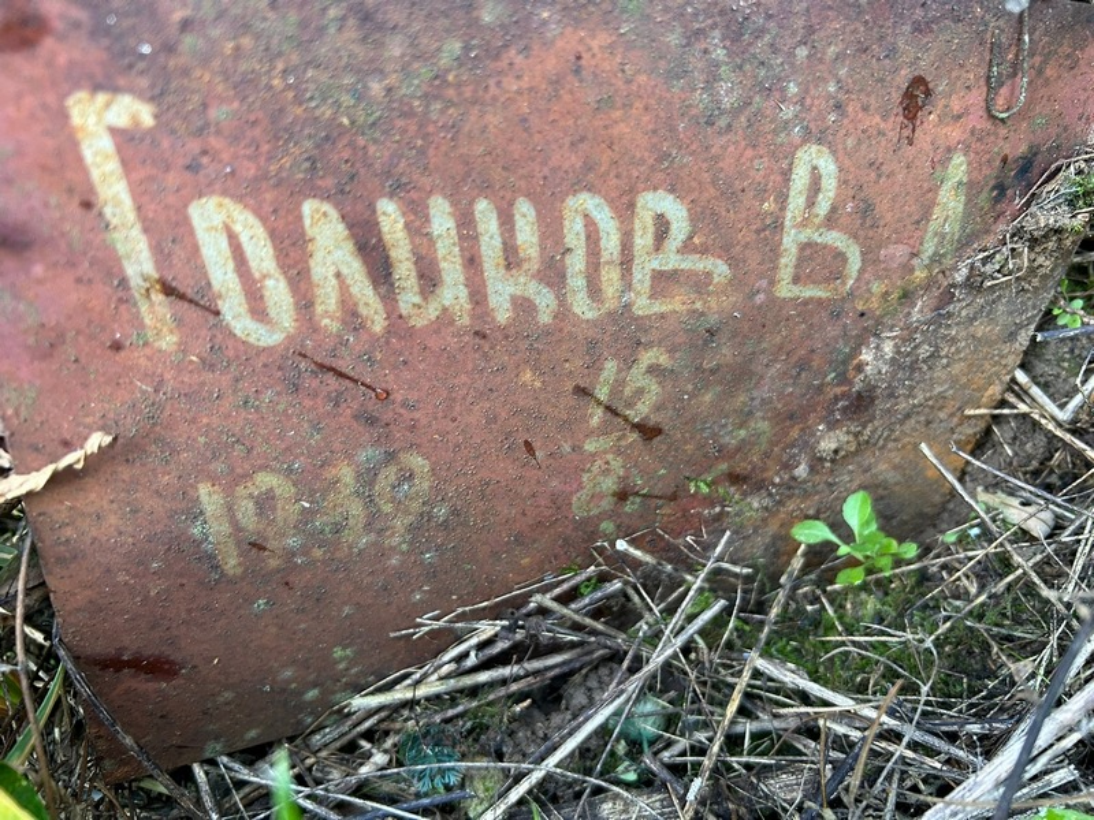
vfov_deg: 53.1
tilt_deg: -55.8
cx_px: 547
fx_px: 822
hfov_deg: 67.3
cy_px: 410
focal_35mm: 26
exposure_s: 1/60
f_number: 1.5
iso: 160
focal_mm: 5.7
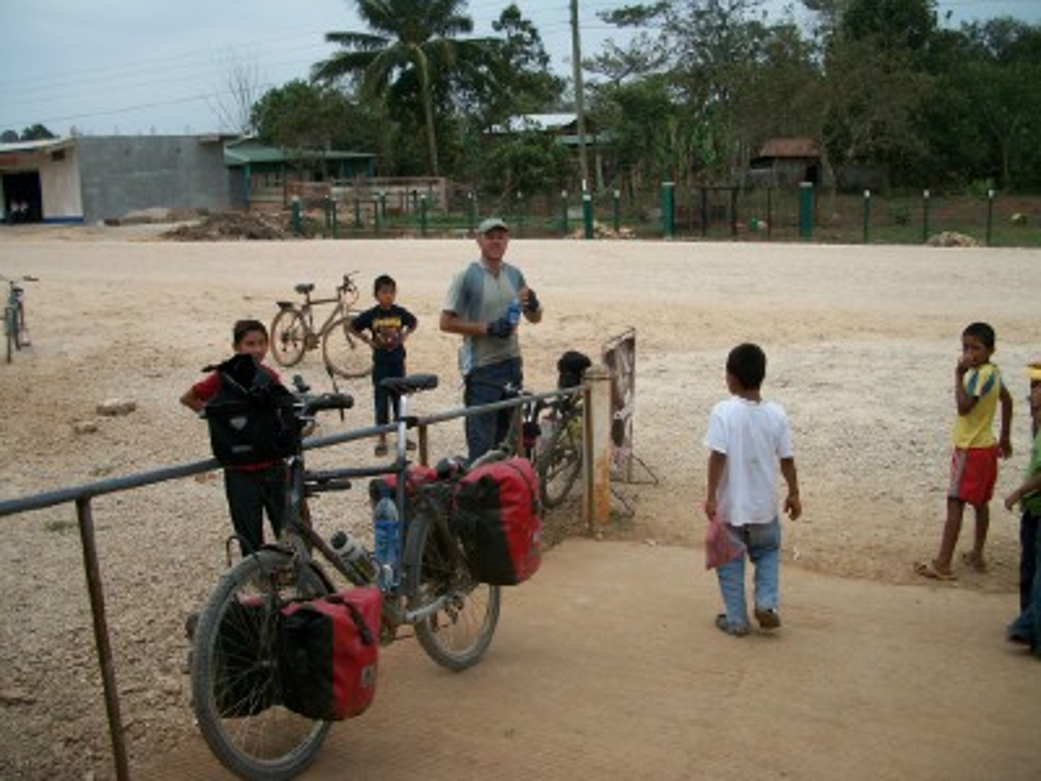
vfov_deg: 40.7
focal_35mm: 35
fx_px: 1053
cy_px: 390
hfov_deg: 52.6
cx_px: 520
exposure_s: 1/320
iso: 80
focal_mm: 6.3
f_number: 3.1
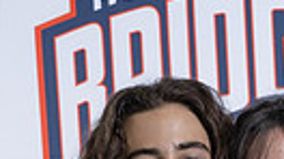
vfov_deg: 3.0
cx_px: 289
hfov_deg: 5.4
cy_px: 588
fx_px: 2995
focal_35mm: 398
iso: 320
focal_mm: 50
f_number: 8
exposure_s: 1/125
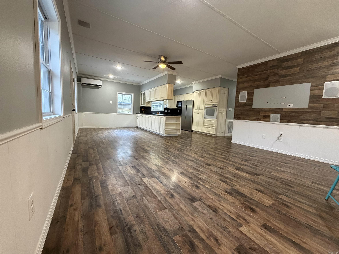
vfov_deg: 85.7
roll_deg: -2.5
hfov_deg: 102.1
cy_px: 127
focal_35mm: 14
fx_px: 137
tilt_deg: -5.9
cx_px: 170
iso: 500
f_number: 2.2
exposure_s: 1/60
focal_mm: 2.22
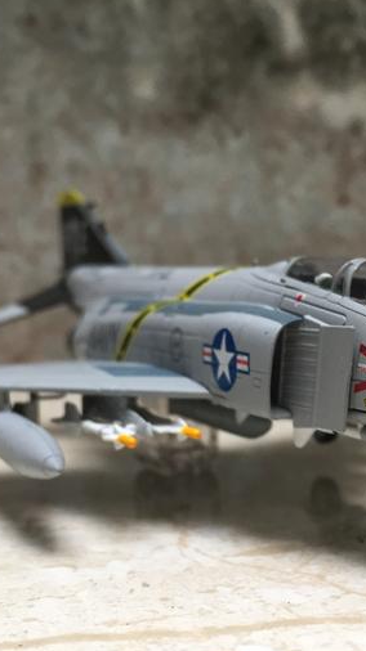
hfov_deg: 23.8
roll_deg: -0.5
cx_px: 250
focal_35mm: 50
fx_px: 864
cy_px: 351
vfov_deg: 41.3
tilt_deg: -6.0
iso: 80
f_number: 2.2
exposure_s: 1/33
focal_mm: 4.15
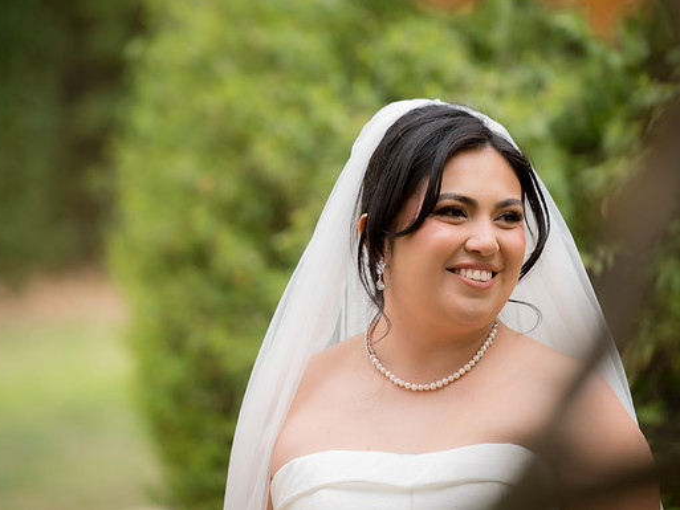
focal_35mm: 174
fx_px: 3419
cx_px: 365
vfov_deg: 8.5
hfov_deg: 11.4
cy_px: 255
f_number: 2.8
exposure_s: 1/250
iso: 640
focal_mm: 160
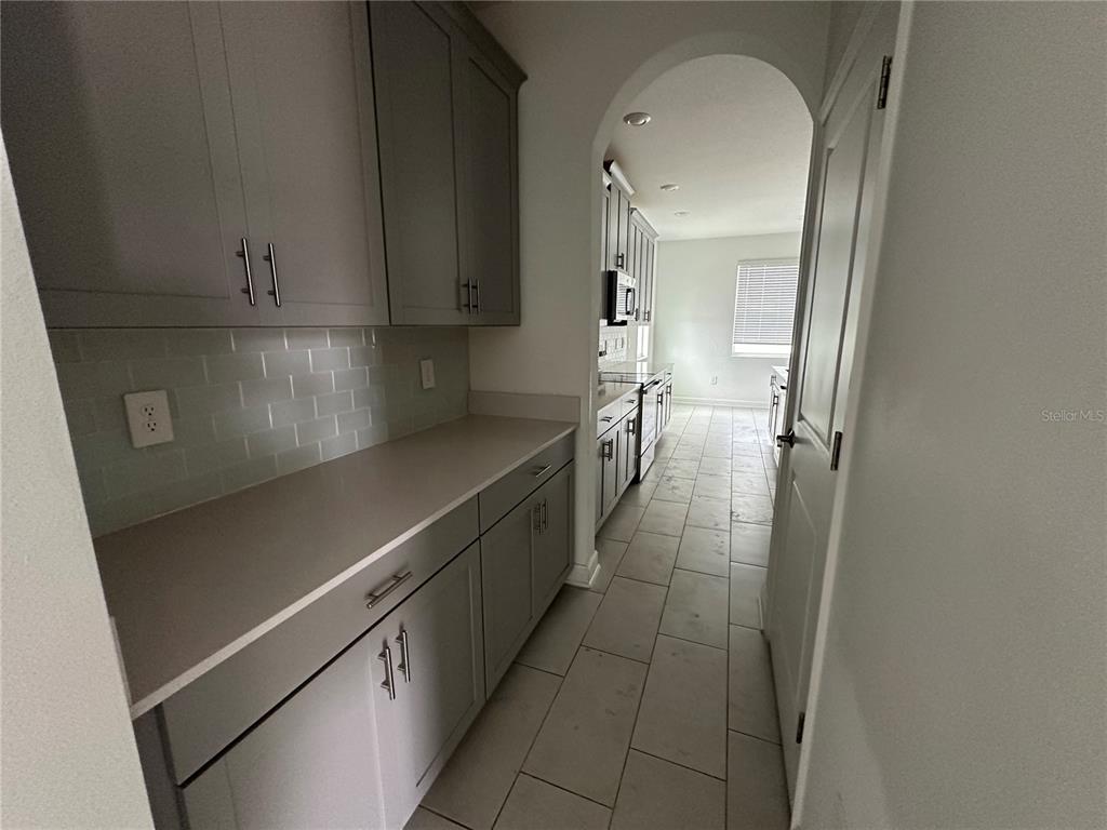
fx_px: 448
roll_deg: +1.1
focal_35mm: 14
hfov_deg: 102.1
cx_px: 554
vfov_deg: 85.7
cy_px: 415
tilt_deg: -10.6
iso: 320
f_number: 2.2
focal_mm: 2.22
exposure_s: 1/60
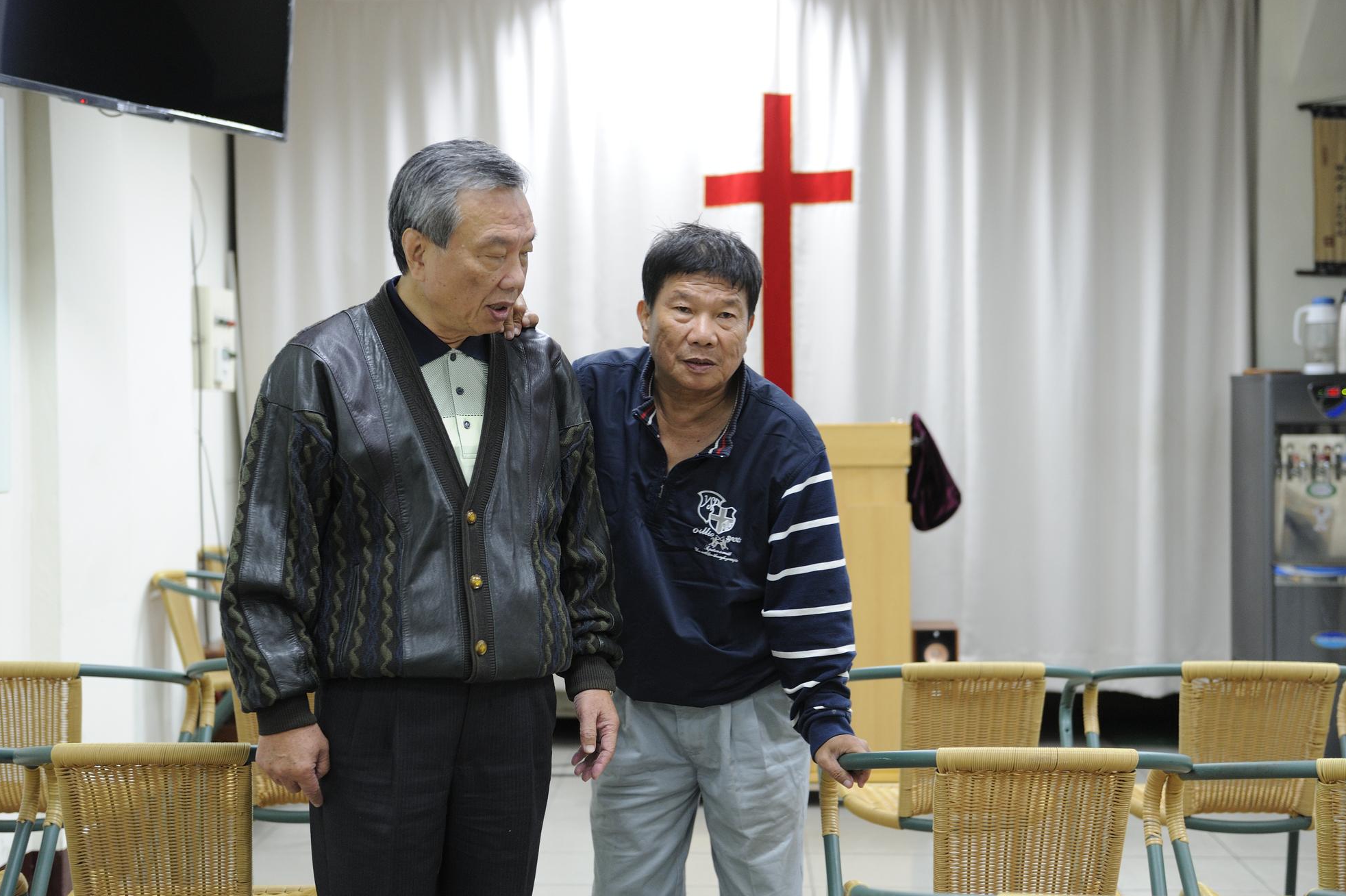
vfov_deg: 23.8
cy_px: 453
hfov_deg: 35.1
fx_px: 2130
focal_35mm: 57
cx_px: 671
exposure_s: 1/60
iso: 1250
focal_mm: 56
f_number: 3.2
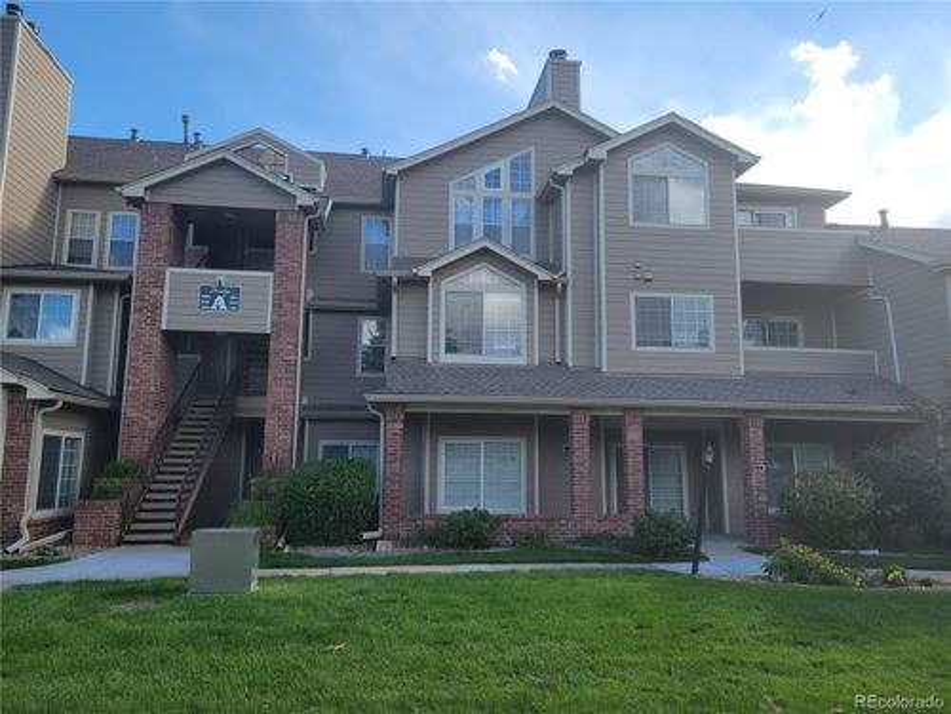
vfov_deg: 53.1
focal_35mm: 26
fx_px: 714
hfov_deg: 67.3
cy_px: 357
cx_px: 476
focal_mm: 5.4
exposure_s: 1/907
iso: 40
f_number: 1.8
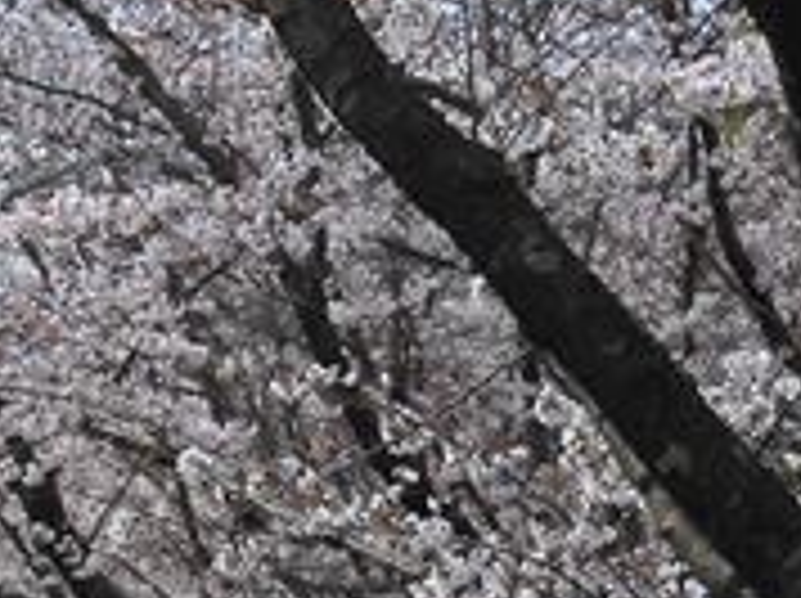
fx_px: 4899
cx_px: -310
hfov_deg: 9.2
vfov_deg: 7.0
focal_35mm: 212
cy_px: 265
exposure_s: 1/640
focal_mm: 12.5
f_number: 4.5
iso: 100
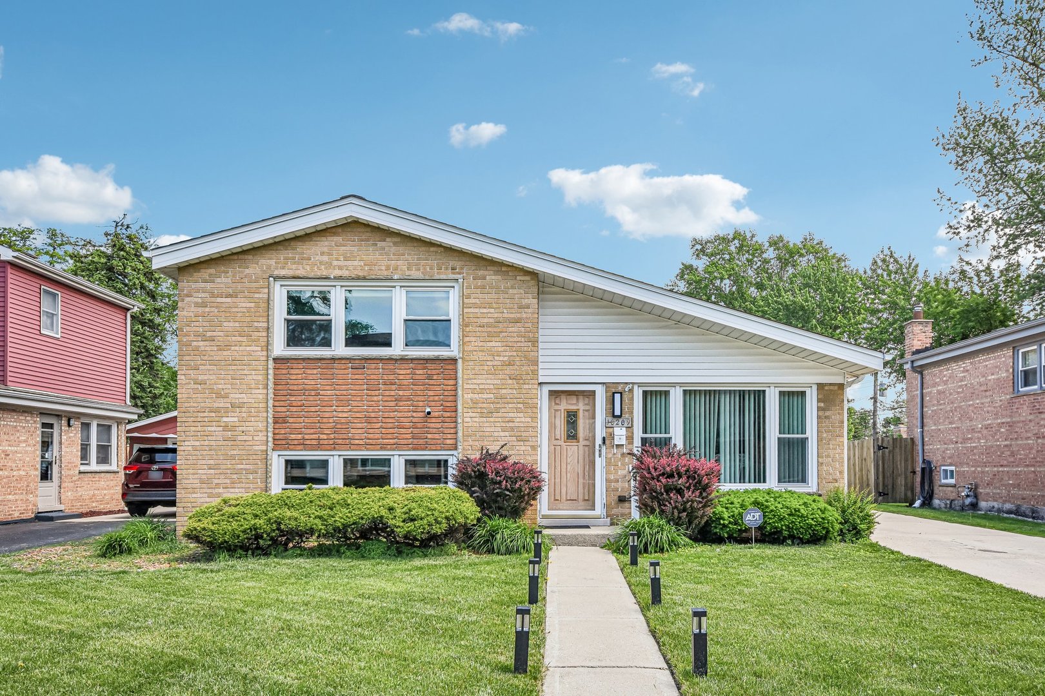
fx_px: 871
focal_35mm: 30
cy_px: 348
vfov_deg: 43.6
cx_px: 522
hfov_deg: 61.9
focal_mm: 20
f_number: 8
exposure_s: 1/500
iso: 400
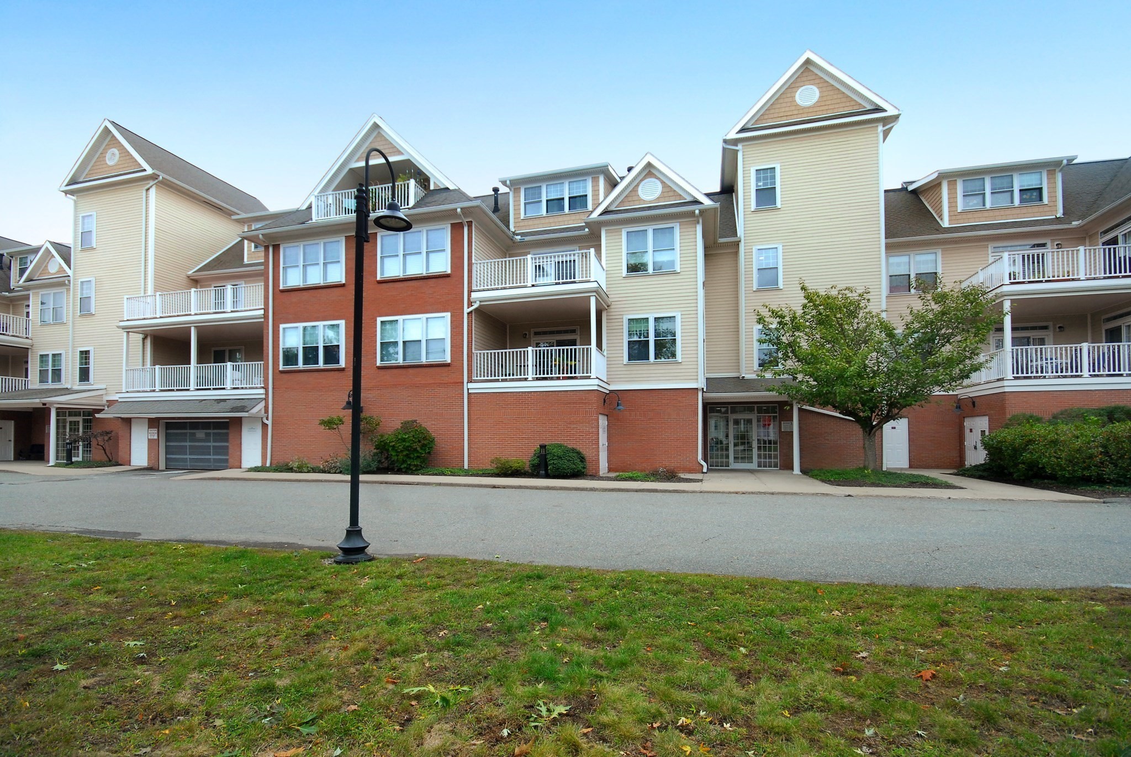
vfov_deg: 77.5
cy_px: 378
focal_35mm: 15
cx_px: 566
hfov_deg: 100.3
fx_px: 472
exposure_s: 1/125
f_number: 7.1
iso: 400
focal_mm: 10
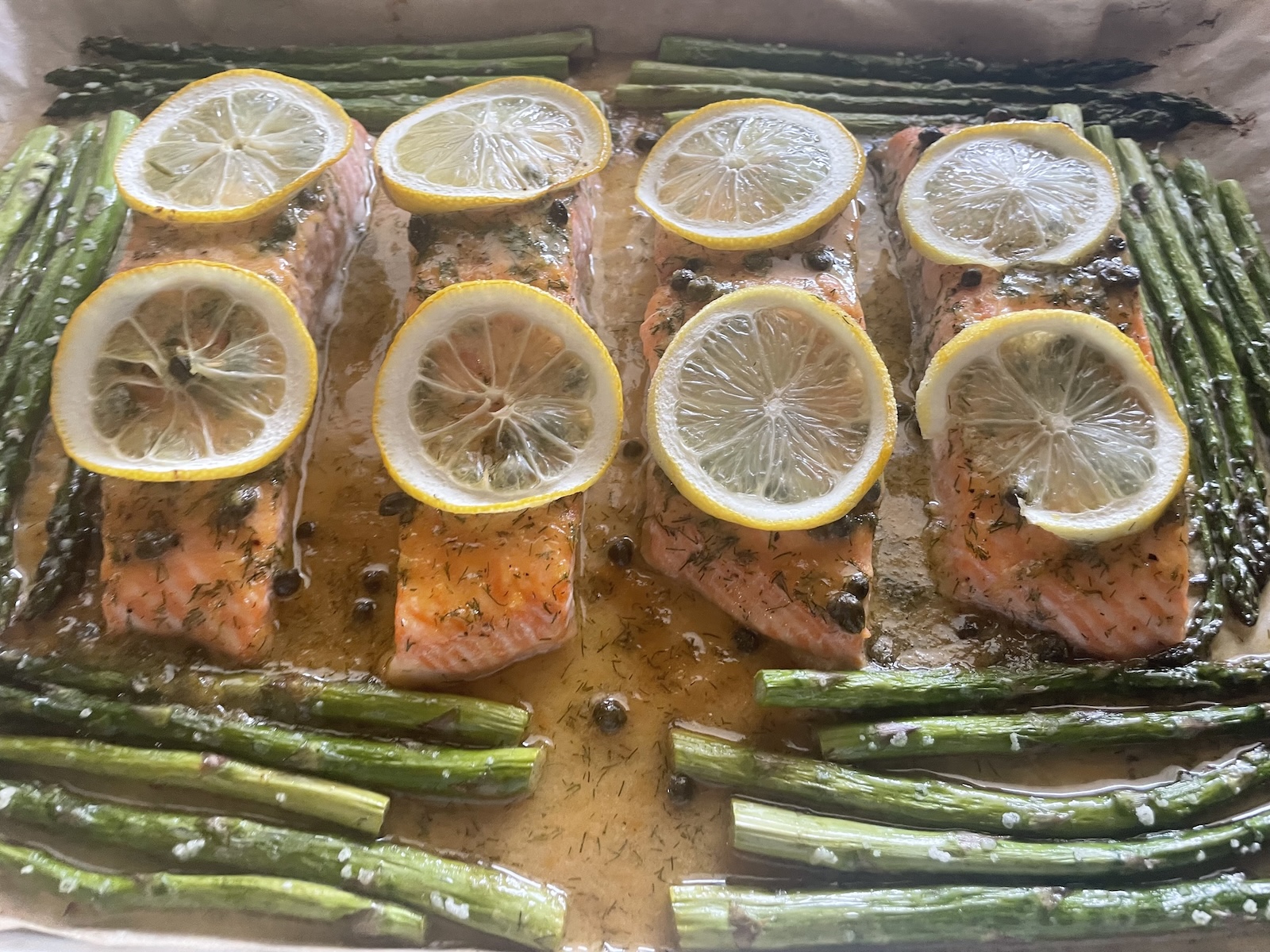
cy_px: 476
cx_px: 635
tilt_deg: -57.8
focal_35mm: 26
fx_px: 954
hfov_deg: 67.3
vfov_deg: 53.1
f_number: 1.6
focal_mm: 4.2
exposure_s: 1/60
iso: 160
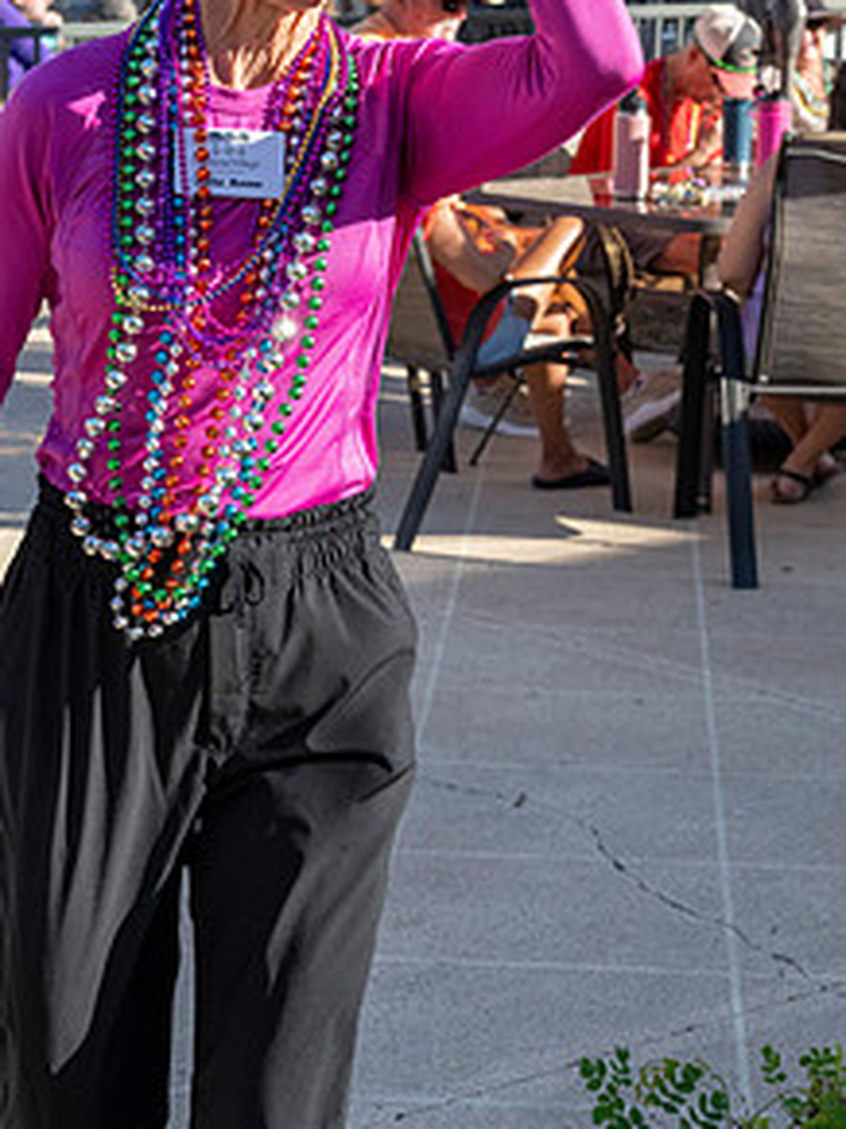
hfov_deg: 14.2
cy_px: 353
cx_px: 268
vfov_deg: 18.8
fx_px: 3391
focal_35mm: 104
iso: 2000
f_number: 10
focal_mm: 70
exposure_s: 1/1250
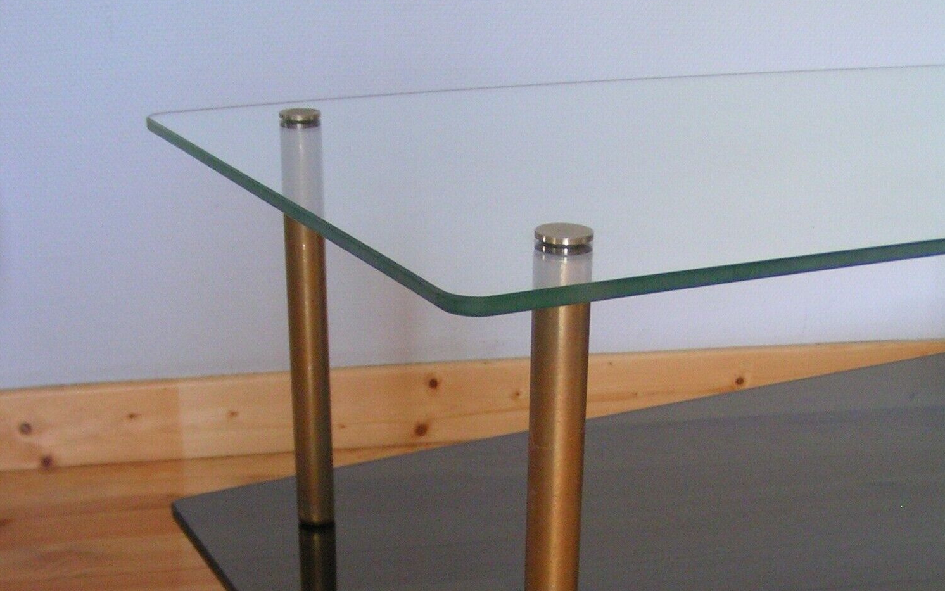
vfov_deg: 23.3
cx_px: 474
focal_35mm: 54
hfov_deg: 37.5
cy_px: 536
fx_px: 1391
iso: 200
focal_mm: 5.8
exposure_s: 1/40
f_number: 2.8
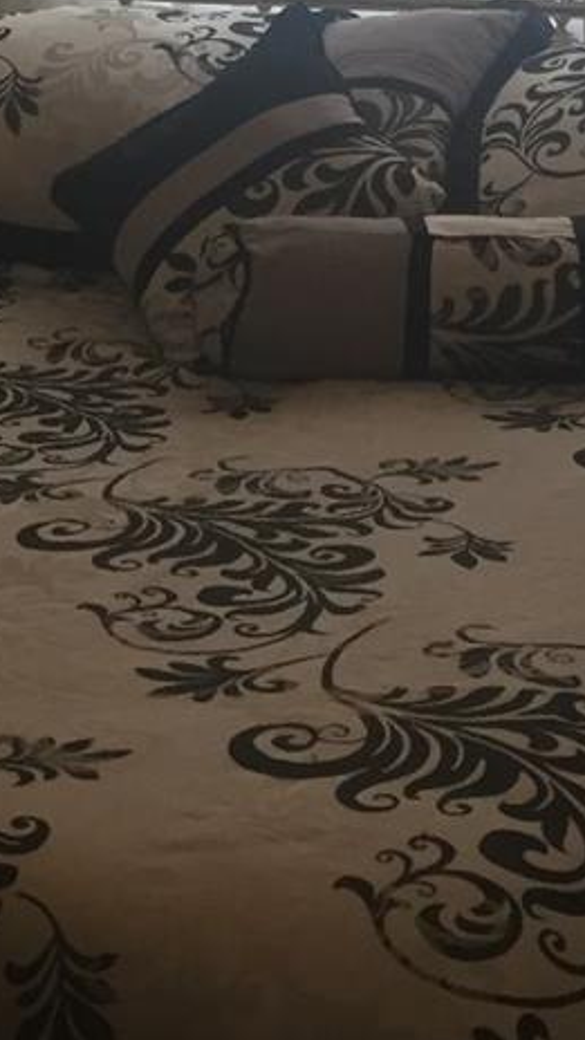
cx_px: 52
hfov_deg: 11.8
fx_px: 2813
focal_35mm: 102
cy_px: 276
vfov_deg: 20.8
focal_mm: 4.15
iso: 80
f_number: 2.2
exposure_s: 1/30
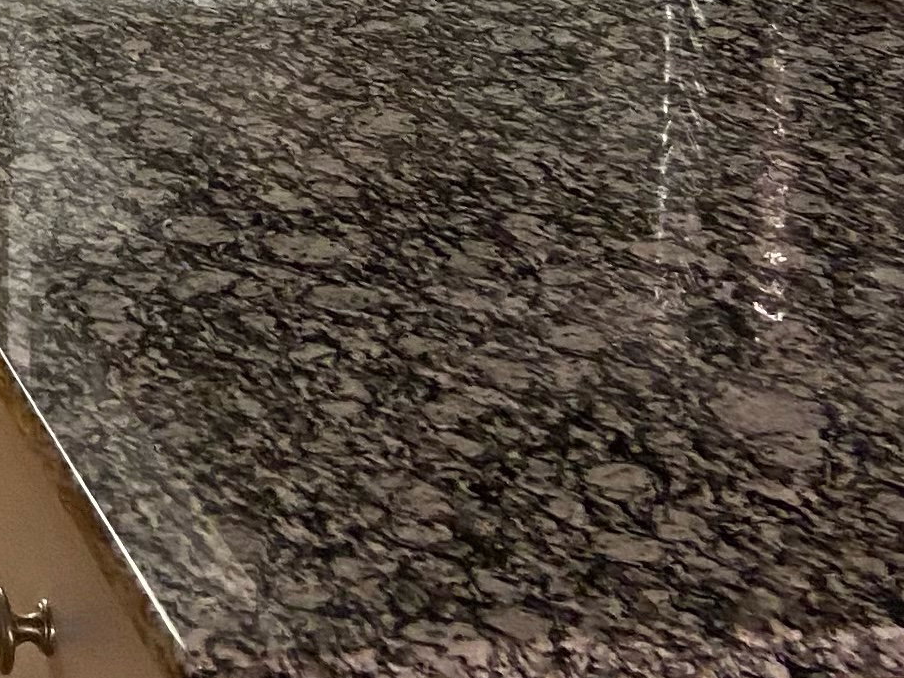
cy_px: -459
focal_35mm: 116
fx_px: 3029
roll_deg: -1.2
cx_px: -392
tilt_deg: -8.3
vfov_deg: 12.0
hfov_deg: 15.8
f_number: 1.8
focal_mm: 4.25
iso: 160
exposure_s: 1/60
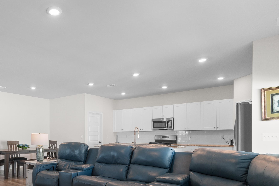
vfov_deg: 49.6
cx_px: 77
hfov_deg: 67.8
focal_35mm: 25
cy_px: 135
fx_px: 194
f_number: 4.5
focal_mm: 10
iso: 100
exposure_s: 1
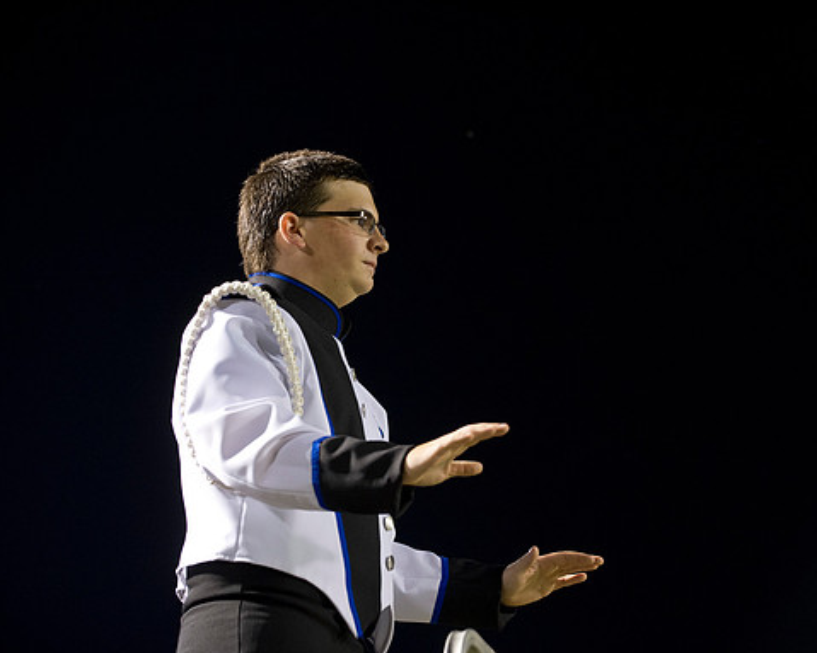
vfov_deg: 12.3
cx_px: 461
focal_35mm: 125
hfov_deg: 15.4
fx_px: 3022
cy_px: 327
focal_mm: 110
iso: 3200
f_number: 3.2
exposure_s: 1/125
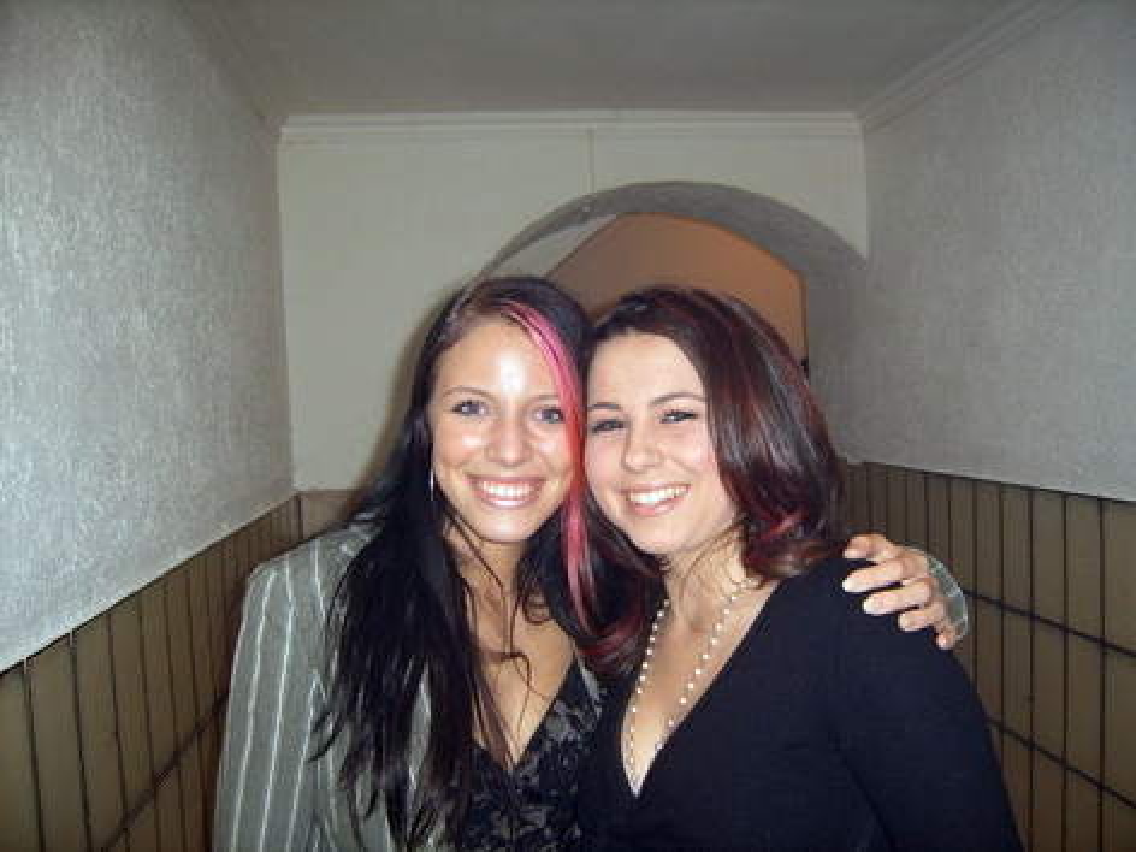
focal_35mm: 35
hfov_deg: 52.6
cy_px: 426
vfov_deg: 40.7
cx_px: 568
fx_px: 1149
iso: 100
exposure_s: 1/30
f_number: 2.8
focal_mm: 5.8
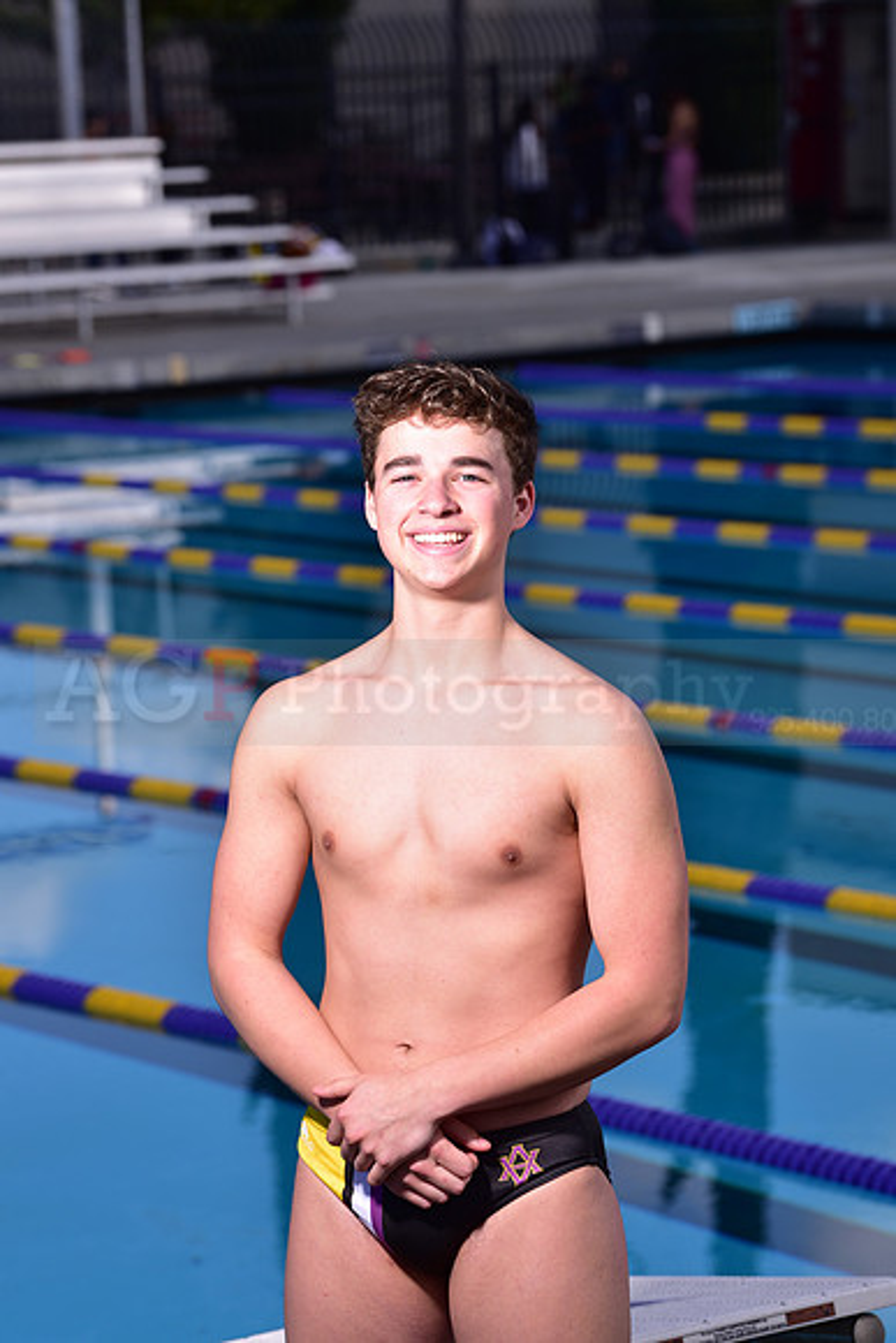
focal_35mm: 135
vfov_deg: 15.2
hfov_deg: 10.2
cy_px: 672
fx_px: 5037
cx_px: 448
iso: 80
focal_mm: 135
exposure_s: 1/250
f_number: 7.1
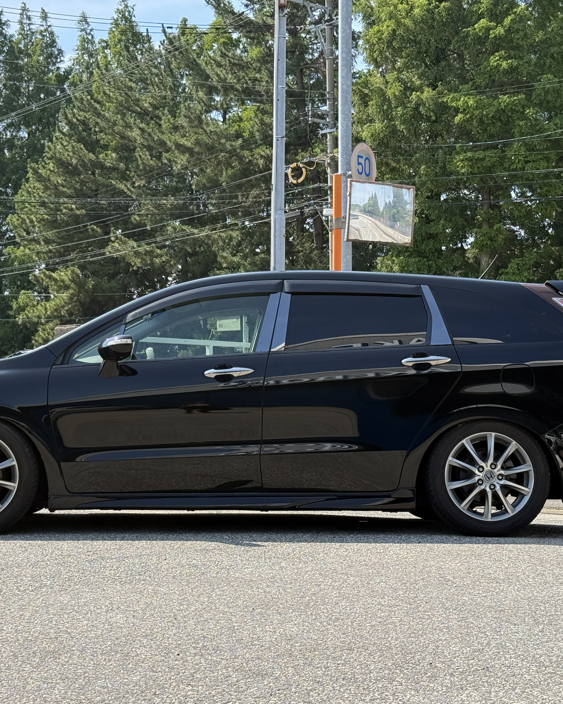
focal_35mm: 63
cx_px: 222
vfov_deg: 30.0
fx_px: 1312
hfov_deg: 24.2
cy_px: 352
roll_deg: -0.3
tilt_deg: +2.5
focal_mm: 6.76
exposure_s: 1/2415
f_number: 1.78
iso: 80
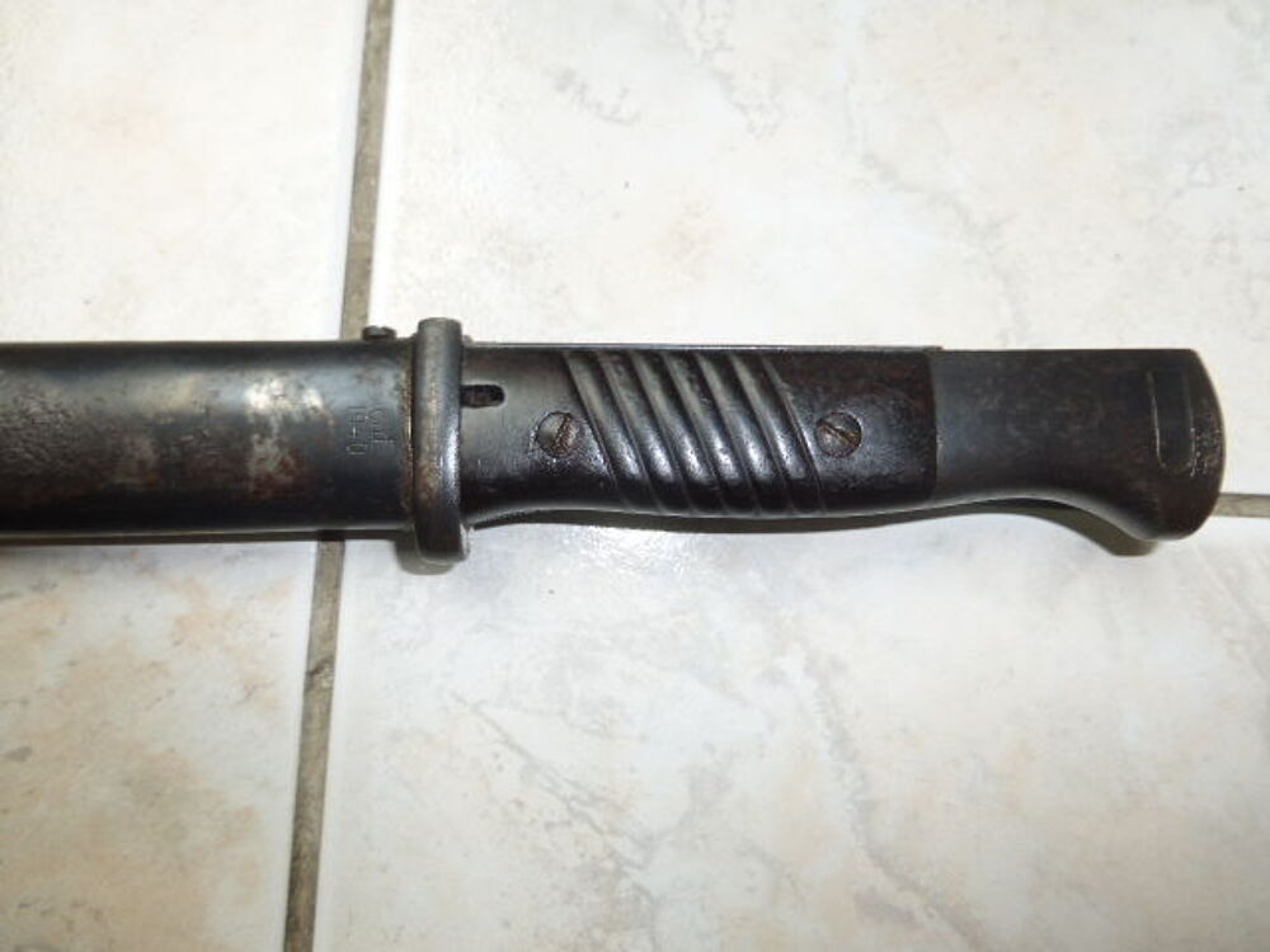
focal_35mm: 24
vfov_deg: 56.8
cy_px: 476
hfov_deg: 71.6
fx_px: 881
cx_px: 635
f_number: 3.3
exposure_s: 1/20
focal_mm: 4.3
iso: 100
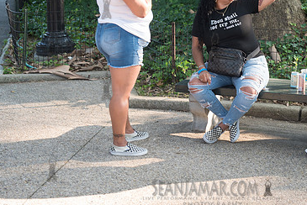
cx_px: 233
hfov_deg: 23.6
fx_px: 725
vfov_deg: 16.0
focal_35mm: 85
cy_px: 43
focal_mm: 42
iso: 200
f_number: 4
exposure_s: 1/100
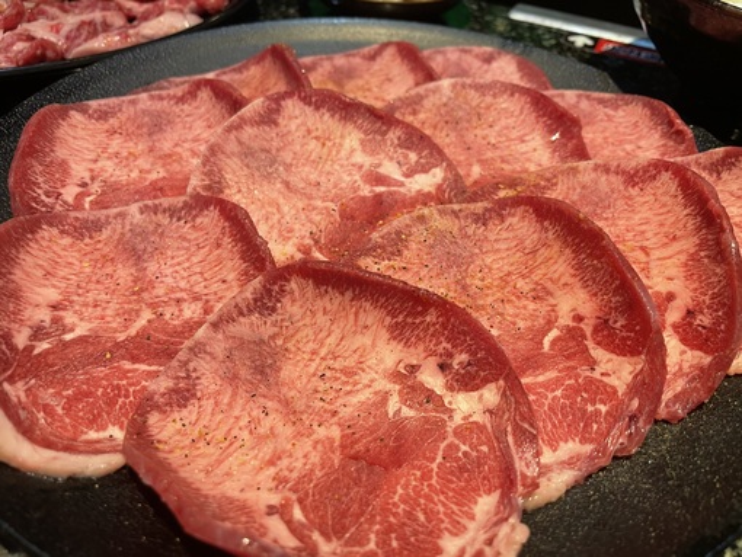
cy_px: 278
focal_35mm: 26
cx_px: 371
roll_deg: -2.9
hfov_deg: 67.3
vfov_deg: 53.1
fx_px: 558
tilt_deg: -44.3
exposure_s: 1/50
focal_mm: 4.2
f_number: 1.6
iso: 80
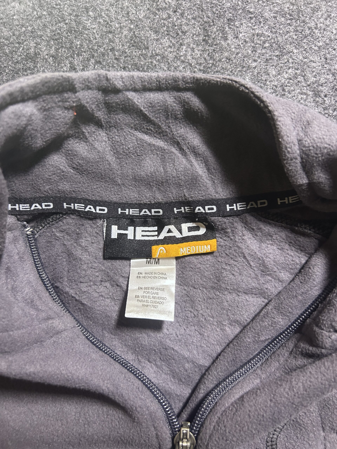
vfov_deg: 67.3
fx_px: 337
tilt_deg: -49.7
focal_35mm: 26
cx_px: 168
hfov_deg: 53.1
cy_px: 224
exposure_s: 1/60
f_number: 1.5
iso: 400
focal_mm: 5.7
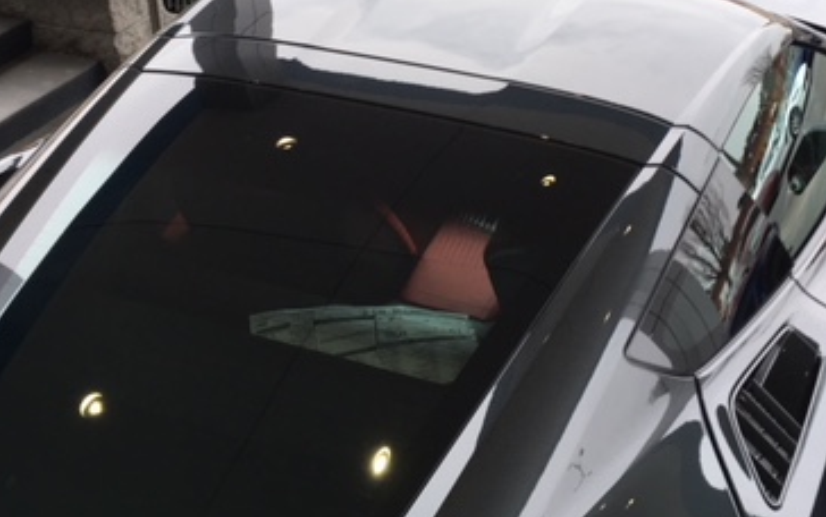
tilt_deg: -22.2
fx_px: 1216
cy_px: 91
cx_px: 447
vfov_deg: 23.6
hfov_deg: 37.5
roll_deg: +1.5
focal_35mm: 54
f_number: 2.2
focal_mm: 4.15
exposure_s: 1/120
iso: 40
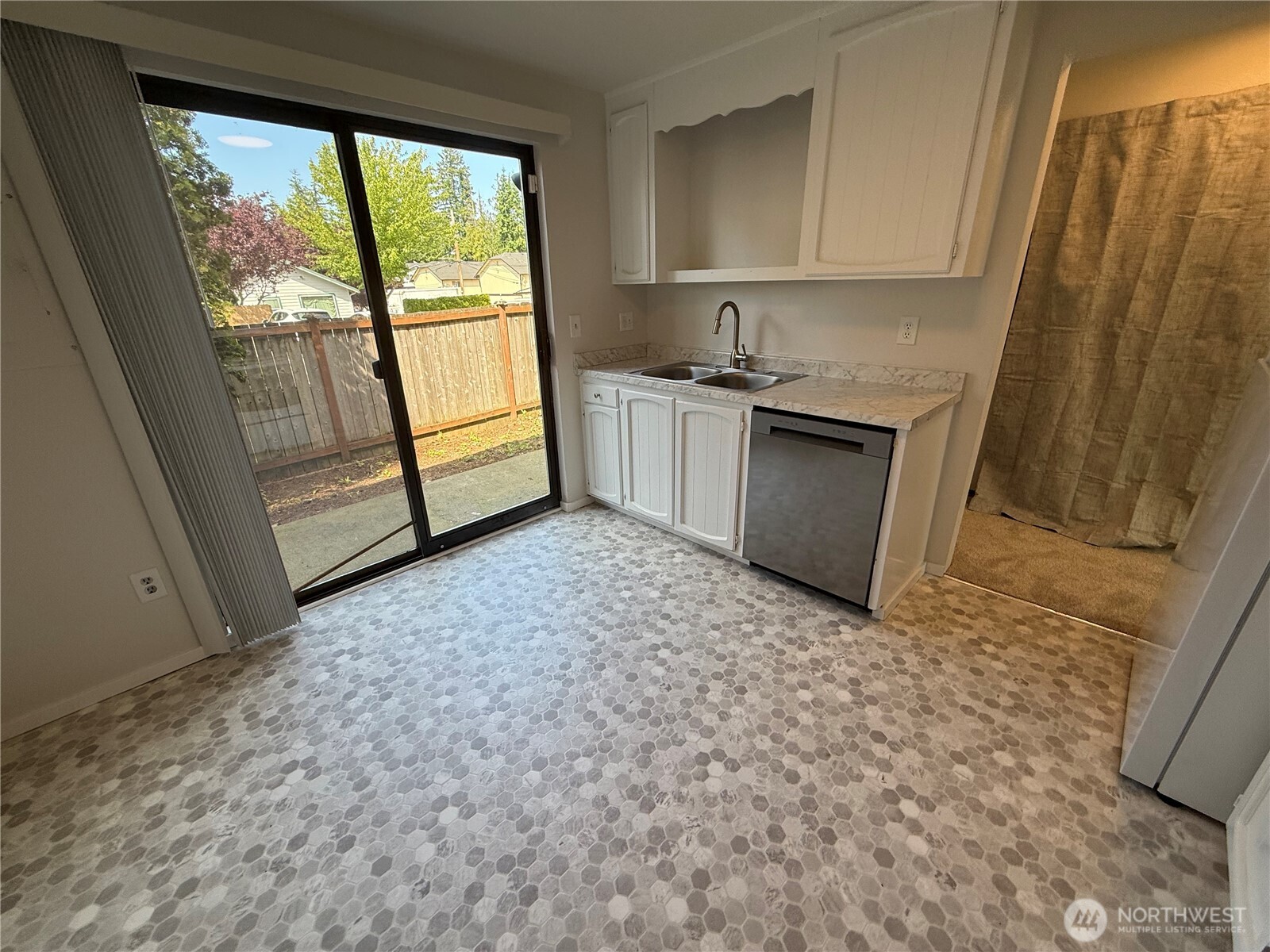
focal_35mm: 14
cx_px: 635
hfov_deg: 102.1
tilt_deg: -19.1
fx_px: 514
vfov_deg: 85.7
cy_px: 476
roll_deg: +2.3
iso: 64
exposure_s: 1/215
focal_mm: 2.22
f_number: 2.2
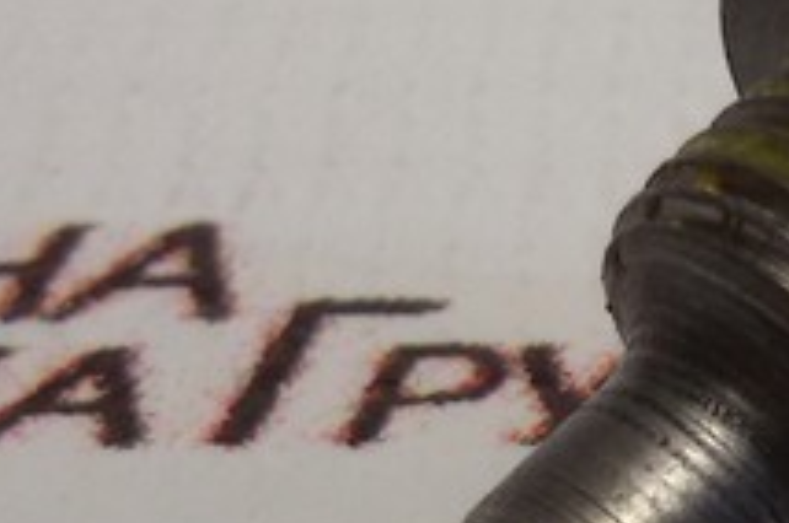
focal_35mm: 151
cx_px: 936
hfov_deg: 13.3
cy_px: 247
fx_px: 3304
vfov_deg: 9.1
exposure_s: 1/100
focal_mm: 2.93
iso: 50
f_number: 2.4
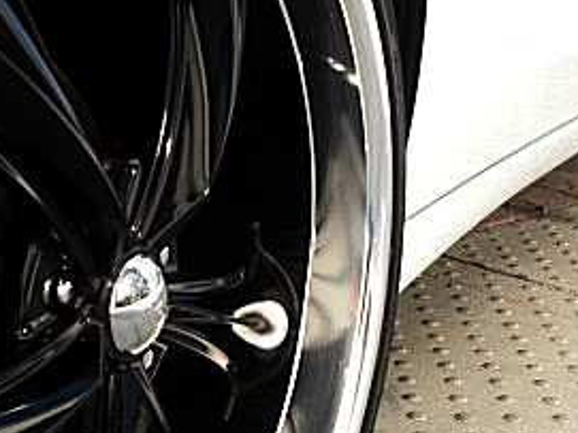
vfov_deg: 17.3
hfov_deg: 23.0
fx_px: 1419
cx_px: 228
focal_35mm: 85
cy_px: 307
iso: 50
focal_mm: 6.3
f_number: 2.8
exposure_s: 1/160
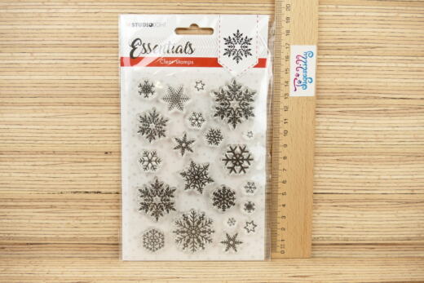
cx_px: 212
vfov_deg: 51.3
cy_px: 142
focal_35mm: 25
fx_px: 295
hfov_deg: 71.5
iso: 125
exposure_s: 1/60
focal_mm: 9.12
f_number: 2.8
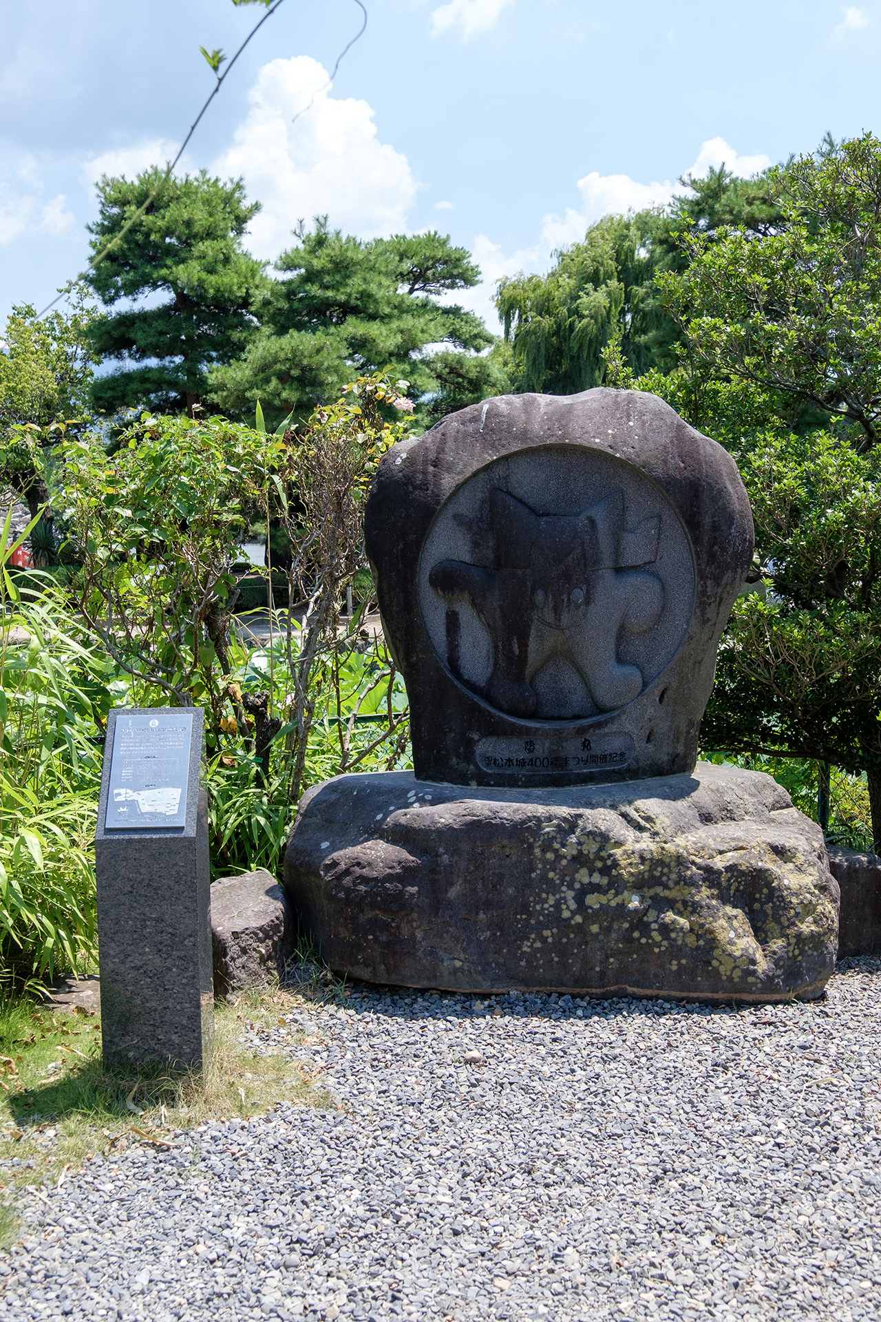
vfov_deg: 46.4
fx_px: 1542
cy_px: 661
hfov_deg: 31.9
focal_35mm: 42
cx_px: 440
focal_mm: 27.9
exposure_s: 1/220
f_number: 5.6
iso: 200
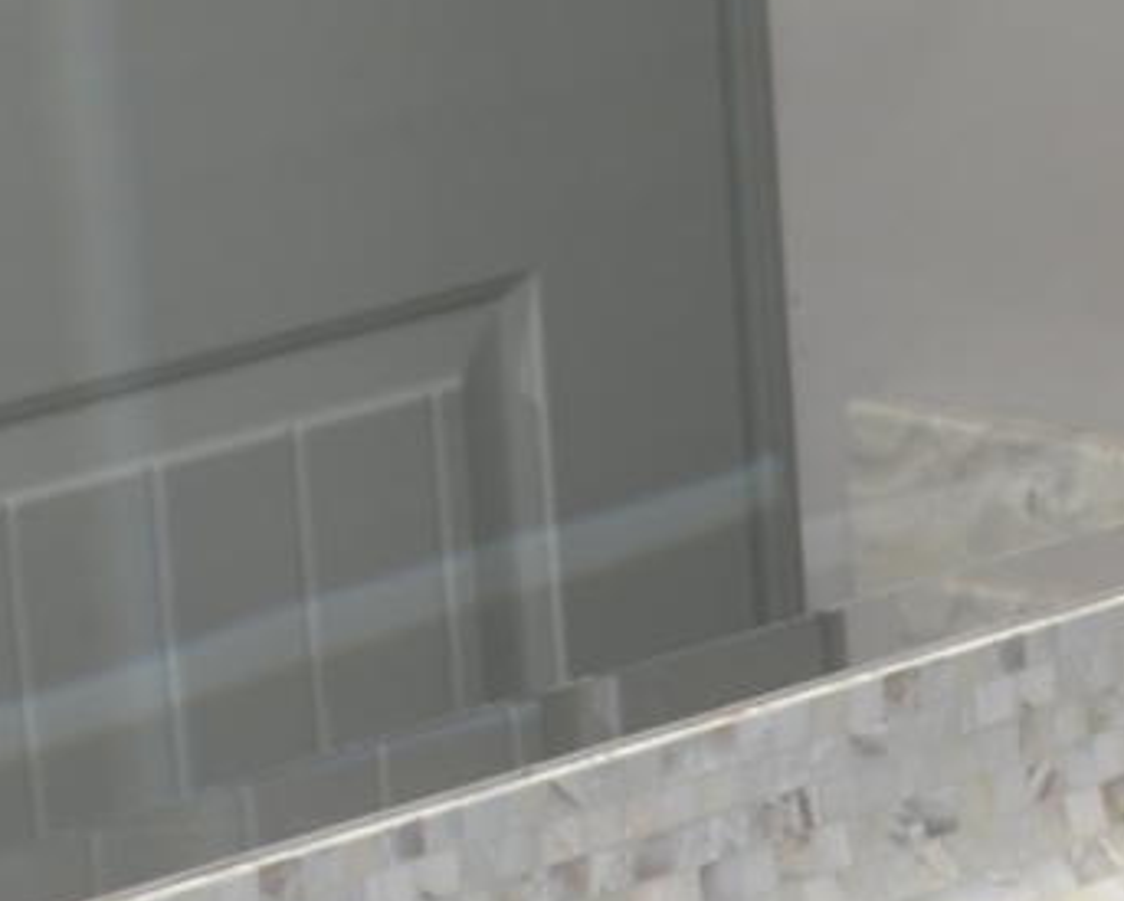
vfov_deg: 7.0
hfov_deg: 8.0
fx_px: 7358
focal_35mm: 221
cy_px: 57
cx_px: 2762
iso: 100
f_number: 4.5
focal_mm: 18
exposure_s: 1/25
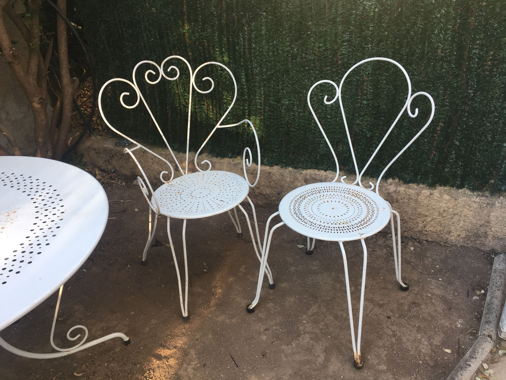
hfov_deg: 61.7
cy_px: 190
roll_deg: +2.5
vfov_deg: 48.2
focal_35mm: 29
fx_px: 424
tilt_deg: -30.1
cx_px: 253
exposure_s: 1/100
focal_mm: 4.15
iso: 40
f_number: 2.2
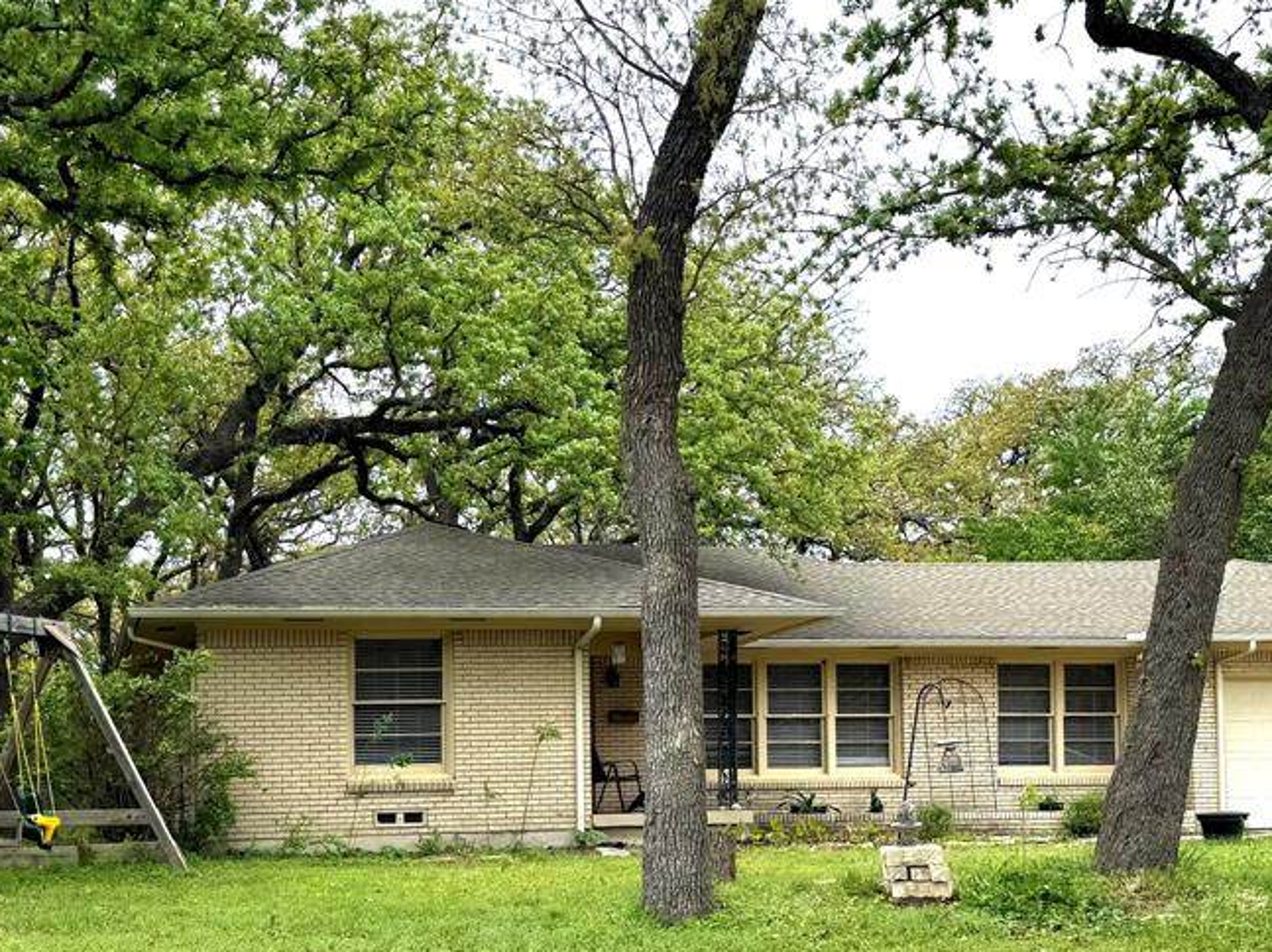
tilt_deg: +10.9
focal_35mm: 38
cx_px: 682
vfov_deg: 37.7
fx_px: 1395
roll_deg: -1.0
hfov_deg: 49.0
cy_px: 487
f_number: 1.78
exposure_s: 1/1425
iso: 80
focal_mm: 6.76
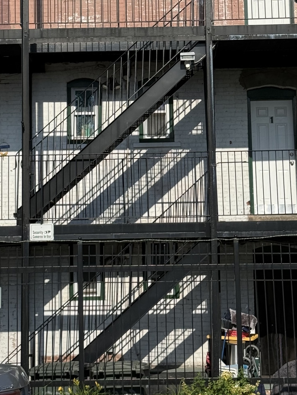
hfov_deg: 14.9
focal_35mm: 99
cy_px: 91
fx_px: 1132
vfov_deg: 19.7
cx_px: 130
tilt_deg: +9.3
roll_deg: +0.8
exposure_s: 1/5587
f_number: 1.78
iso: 64
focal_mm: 6.76
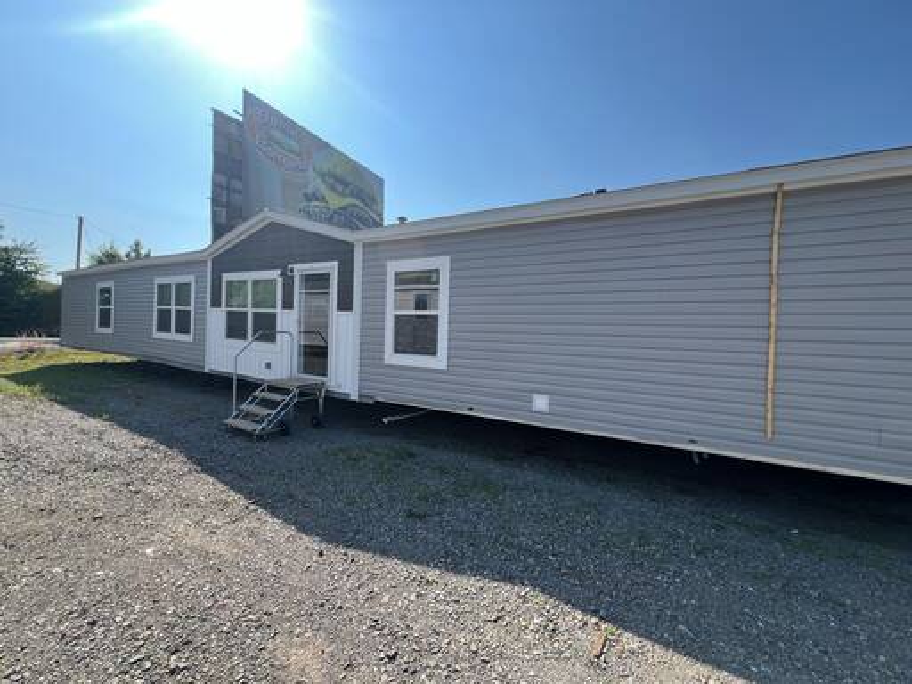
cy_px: 342
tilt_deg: -0.5
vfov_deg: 89.9
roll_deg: -0.8
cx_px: 456
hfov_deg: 106.2
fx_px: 343
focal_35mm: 13
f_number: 1.8
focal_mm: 1.57
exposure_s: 1/626
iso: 32
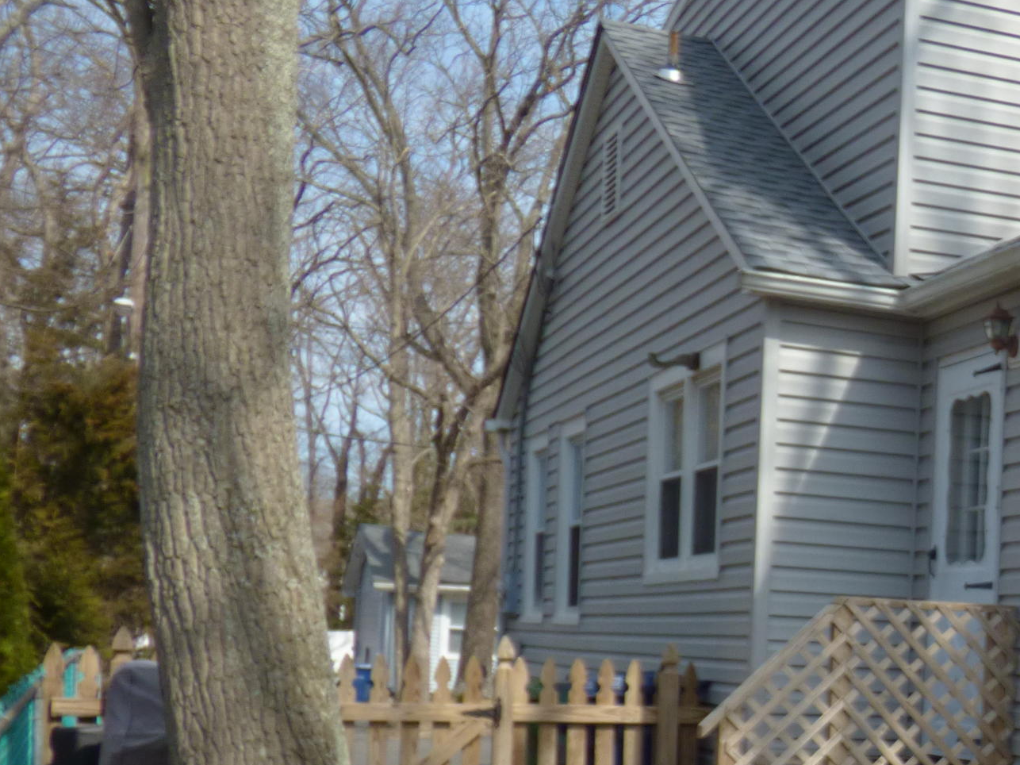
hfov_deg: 27.5
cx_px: 1183
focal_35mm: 63
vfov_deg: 22.9
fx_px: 1856
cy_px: 635
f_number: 3.2
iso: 100
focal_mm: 4.83
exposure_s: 1/1300
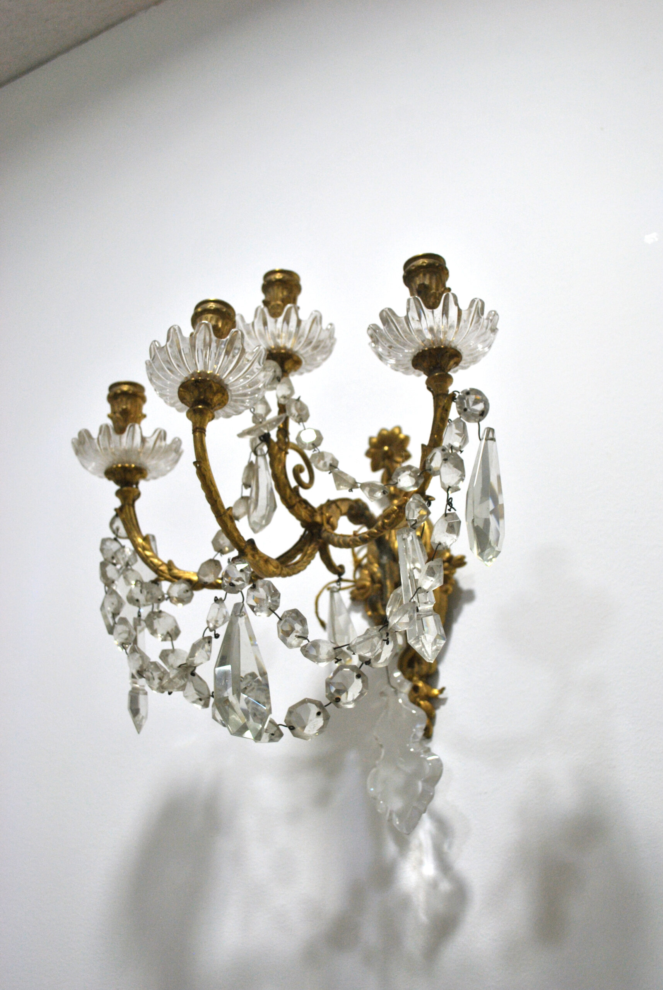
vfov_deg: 53.1
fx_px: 991
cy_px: 495
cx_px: 332
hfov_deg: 37.0
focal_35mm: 36
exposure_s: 1/100
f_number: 4
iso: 400
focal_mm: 24
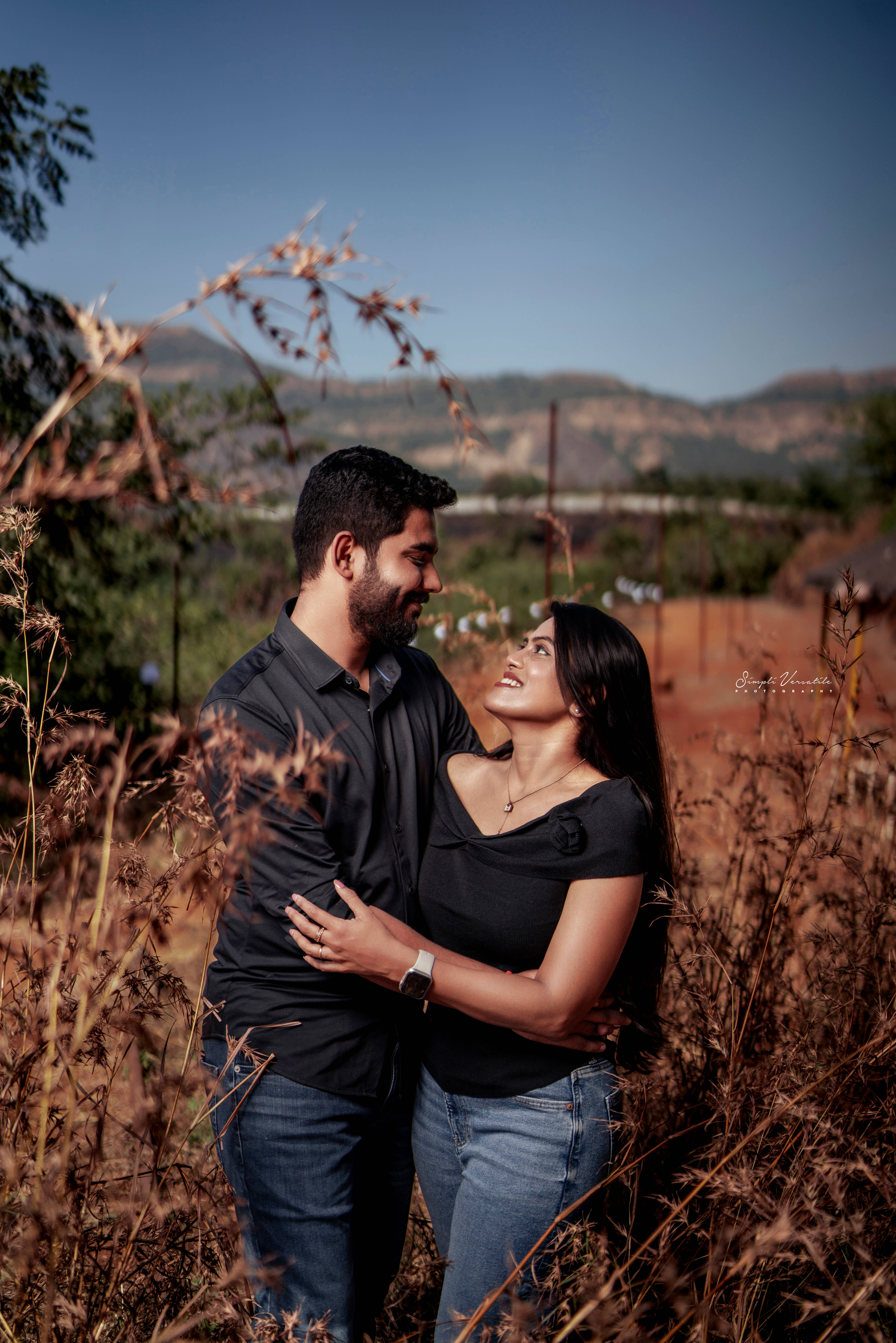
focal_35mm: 35
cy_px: 672
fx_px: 1306
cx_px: 448
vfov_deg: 54.4
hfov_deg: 37.9
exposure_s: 1/8000
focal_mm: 35
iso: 64
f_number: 1.4
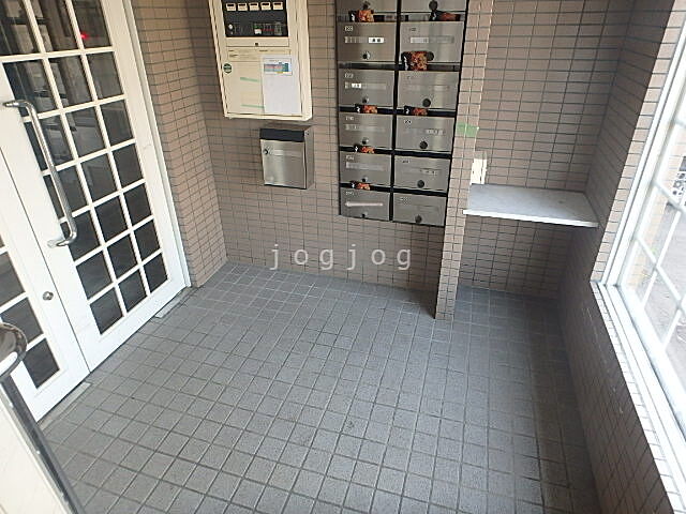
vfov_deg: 63.4
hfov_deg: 79.0
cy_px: 257
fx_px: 416
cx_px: 343
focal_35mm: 21
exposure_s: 1/40
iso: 200
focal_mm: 3.7
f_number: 3.5
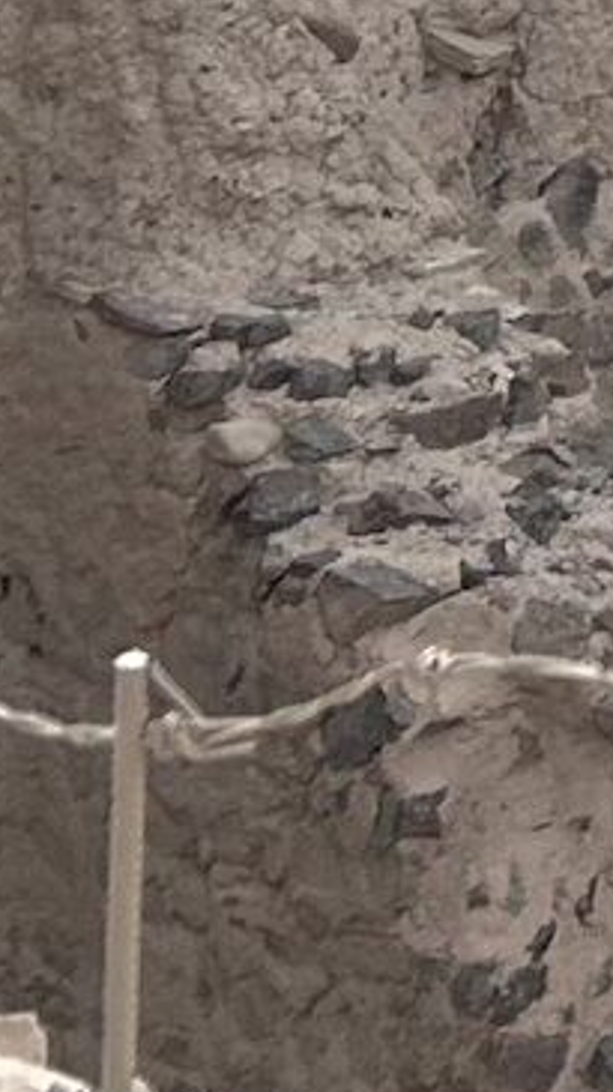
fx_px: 5728
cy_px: -1171
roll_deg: +2.0
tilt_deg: +1.4
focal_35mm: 198
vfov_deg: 10.0
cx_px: 2790
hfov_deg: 5.2
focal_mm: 5.7
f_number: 1.5
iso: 50
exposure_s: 1/8696
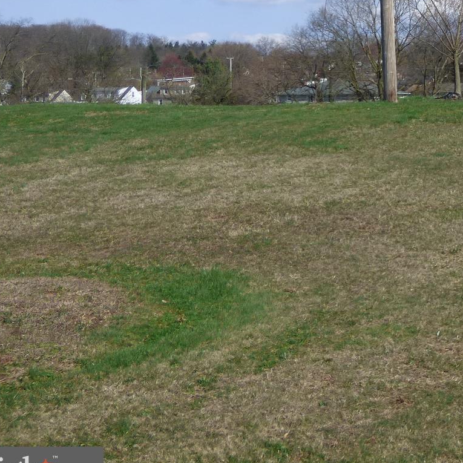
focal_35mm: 97
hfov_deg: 17.0
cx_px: 572
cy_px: 31
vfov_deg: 17.6
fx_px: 1468
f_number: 3.6
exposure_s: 1/1000
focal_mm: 7.37
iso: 100
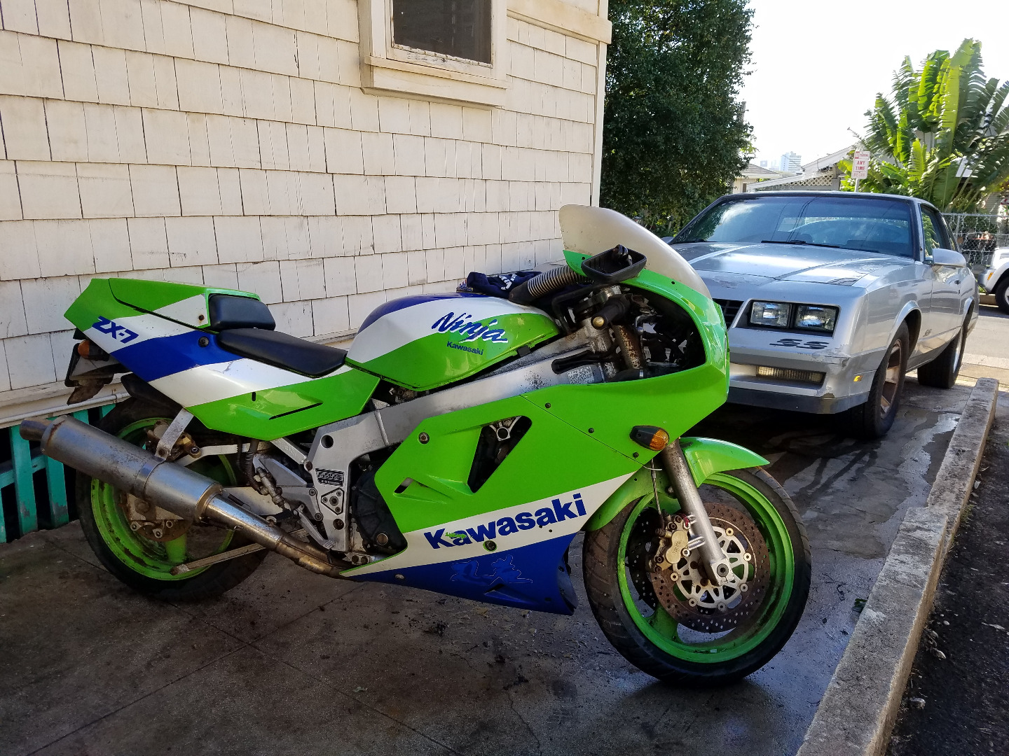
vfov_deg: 53.1
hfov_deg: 67.3
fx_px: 758
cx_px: 504
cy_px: 378
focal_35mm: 26
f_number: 1.7
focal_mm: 4.2
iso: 50
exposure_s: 1/481
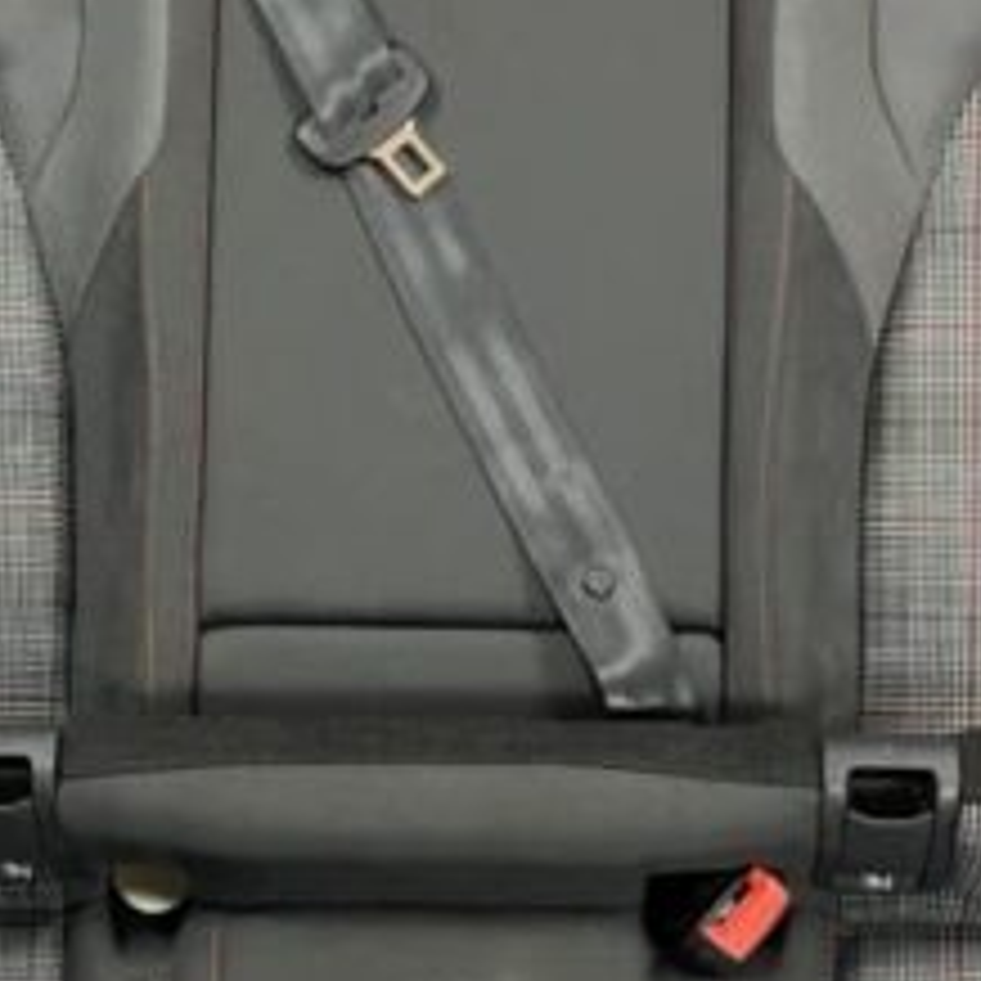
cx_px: 423
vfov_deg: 21.2
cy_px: 752
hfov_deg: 21.4
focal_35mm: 81
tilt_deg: -84.1
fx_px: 2597
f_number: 1.6
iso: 160
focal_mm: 4.2
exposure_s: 1/50
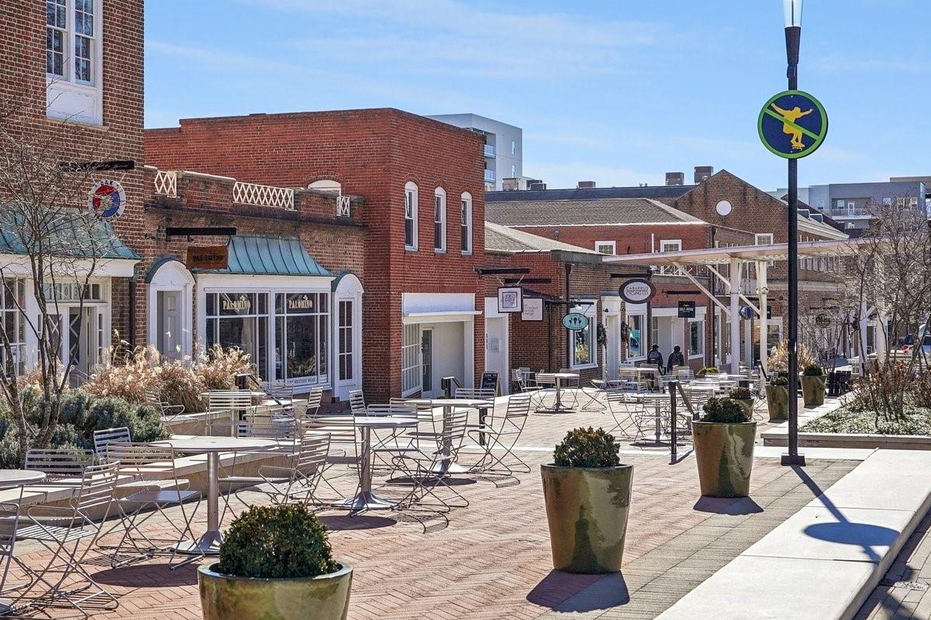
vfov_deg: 22.6
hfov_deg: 33.4
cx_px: 417
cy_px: 271
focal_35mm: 60
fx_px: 1551
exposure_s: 1/2000
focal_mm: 35
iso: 400
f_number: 6.3
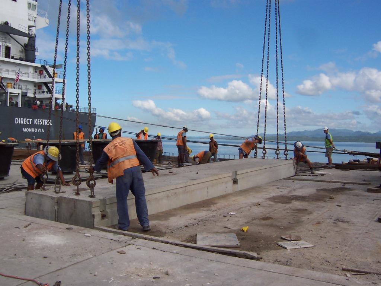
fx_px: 396
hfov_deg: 51.4
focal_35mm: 36
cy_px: 143
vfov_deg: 39.7
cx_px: 190
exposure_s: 1/500
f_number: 5.6
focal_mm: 5.6
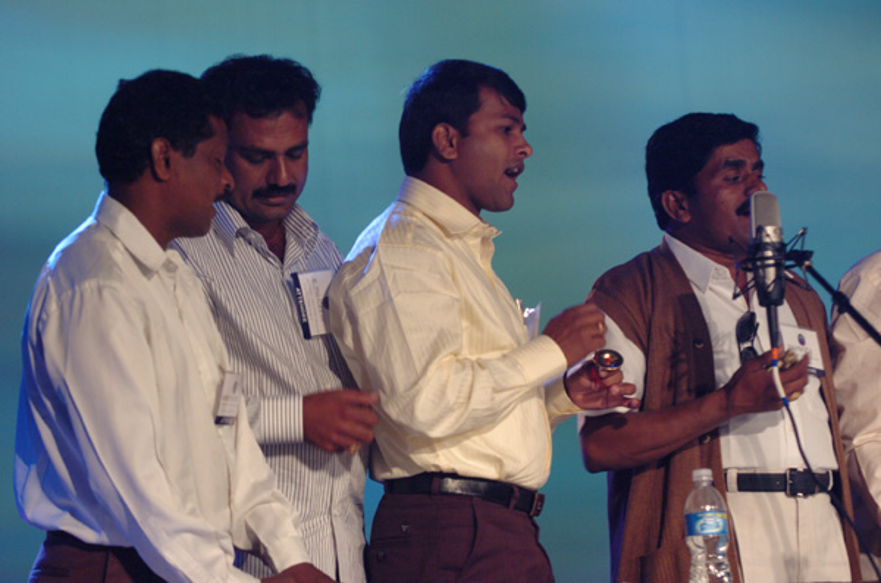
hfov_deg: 11.4
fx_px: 4395
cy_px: 292
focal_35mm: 180
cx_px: 440
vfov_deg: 7.6
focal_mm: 120
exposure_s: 1/80
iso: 800
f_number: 2.8
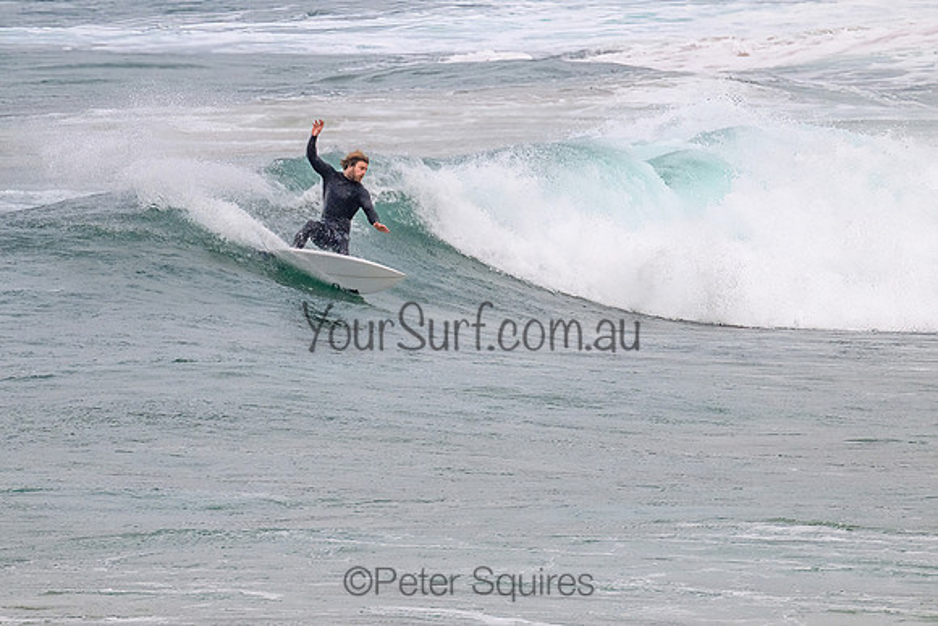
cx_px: 320
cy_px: 272
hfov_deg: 1.9
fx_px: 28443
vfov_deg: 1.3
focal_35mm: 1091
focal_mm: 800
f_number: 11
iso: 900
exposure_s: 1/2000
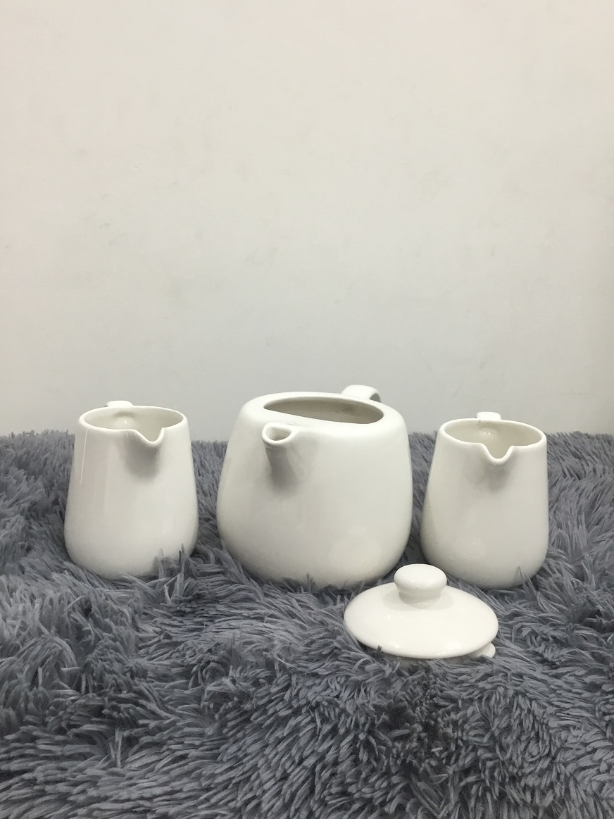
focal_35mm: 32
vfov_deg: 56.8
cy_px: 408
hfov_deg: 44.2
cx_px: 313
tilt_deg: -14.9
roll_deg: -1.2
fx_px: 757
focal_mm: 3.3
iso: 80
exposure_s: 1/33
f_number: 2.4
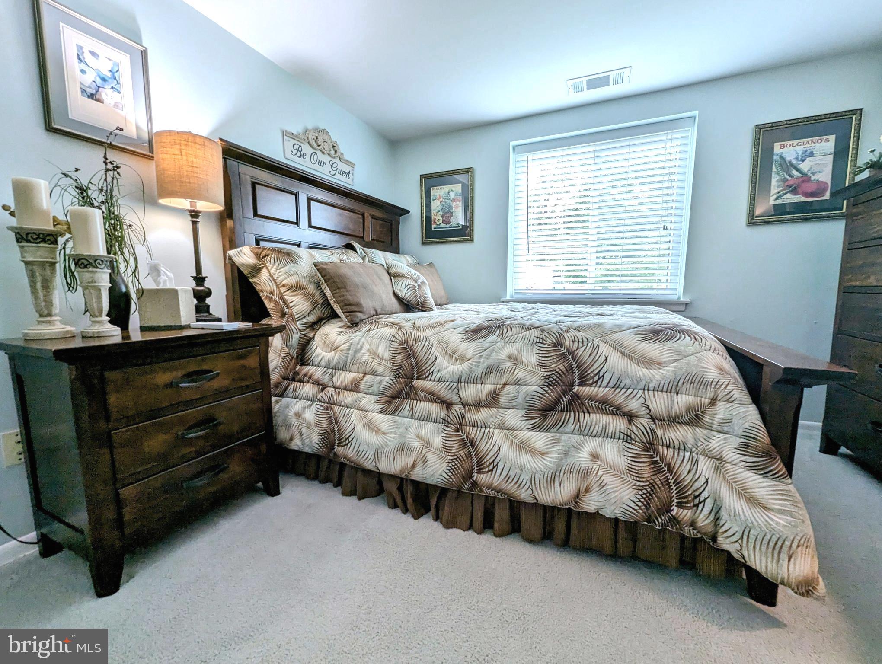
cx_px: 441
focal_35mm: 13
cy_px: 332
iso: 47
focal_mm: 1.95
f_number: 2.2
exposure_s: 1/30
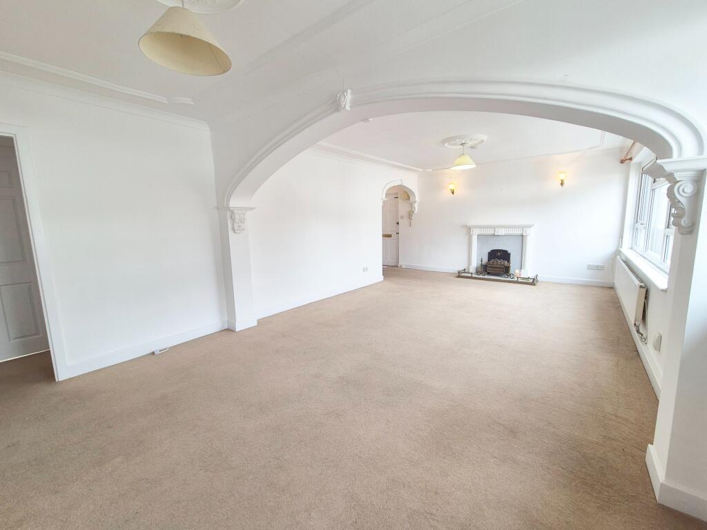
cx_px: 354
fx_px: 266
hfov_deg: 106.2
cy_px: 265
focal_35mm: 13
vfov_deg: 89.9
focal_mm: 2.2
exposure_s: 1/100
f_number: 2.2
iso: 64
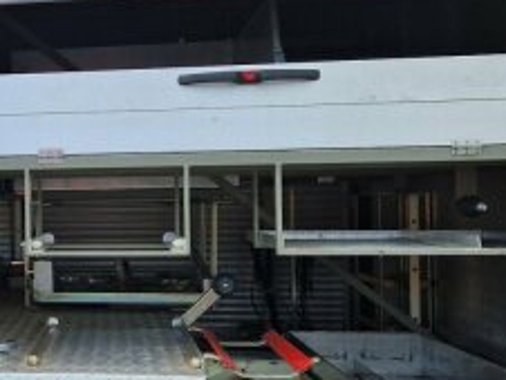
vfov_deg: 22.6
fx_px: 951
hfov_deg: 27.5
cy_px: 190
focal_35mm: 65
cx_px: -36
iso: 50
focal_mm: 5.4
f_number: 1.8
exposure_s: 1/259
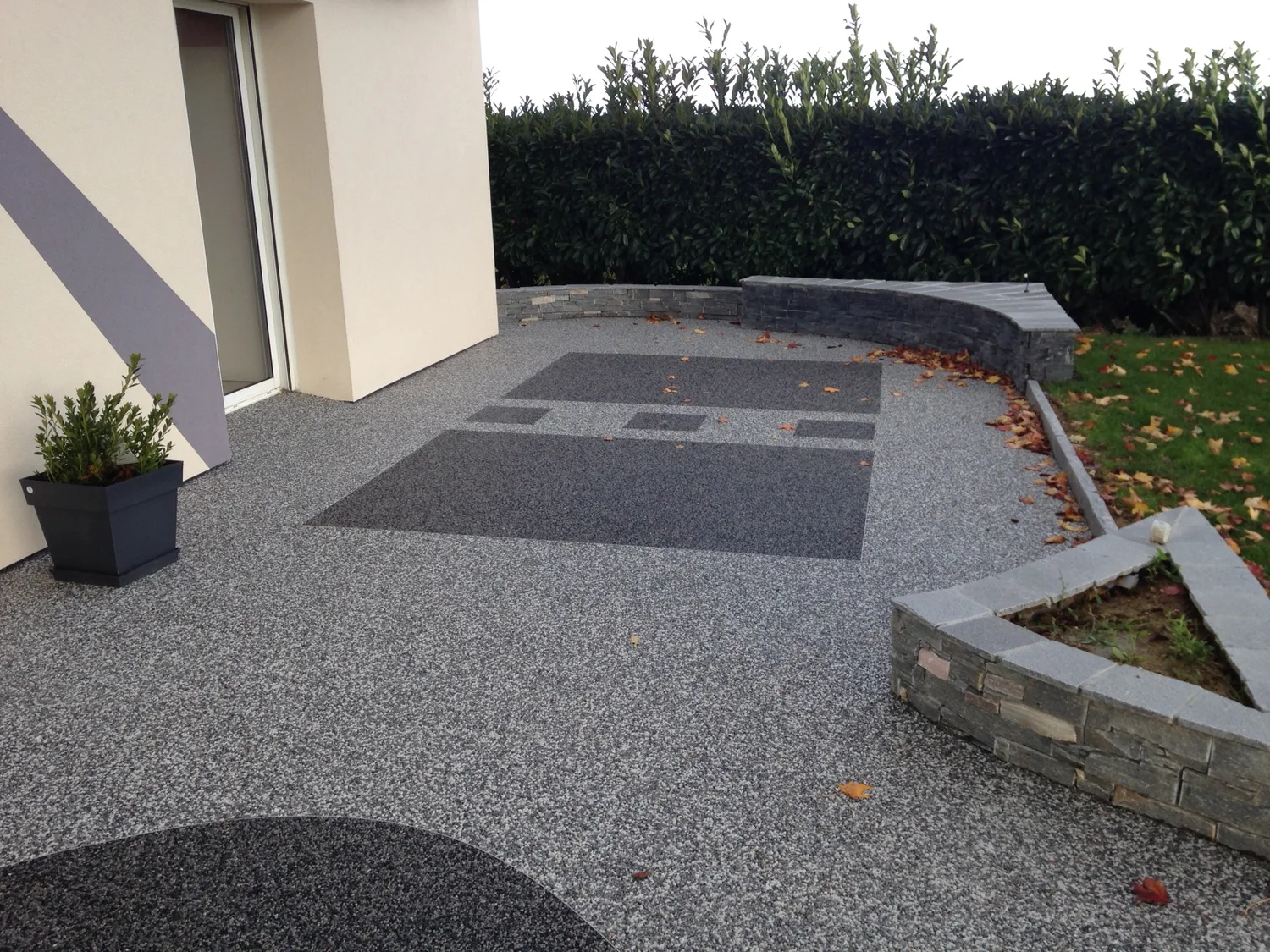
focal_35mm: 33
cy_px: 476
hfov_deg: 55.4
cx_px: 635
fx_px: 1211
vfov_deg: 42.9
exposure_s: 1/208
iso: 50
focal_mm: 4.12
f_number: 2.4
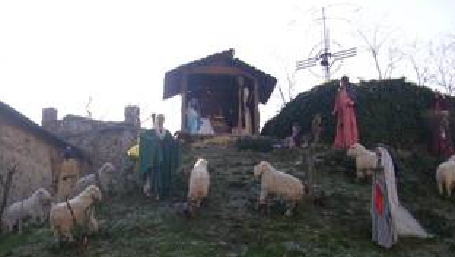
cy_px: 204
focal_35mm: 53
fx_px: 640
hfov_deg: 39.1
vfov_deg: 22.4
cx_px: 194
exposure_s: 1/297
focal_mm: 5.8
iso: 50
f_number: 2.8
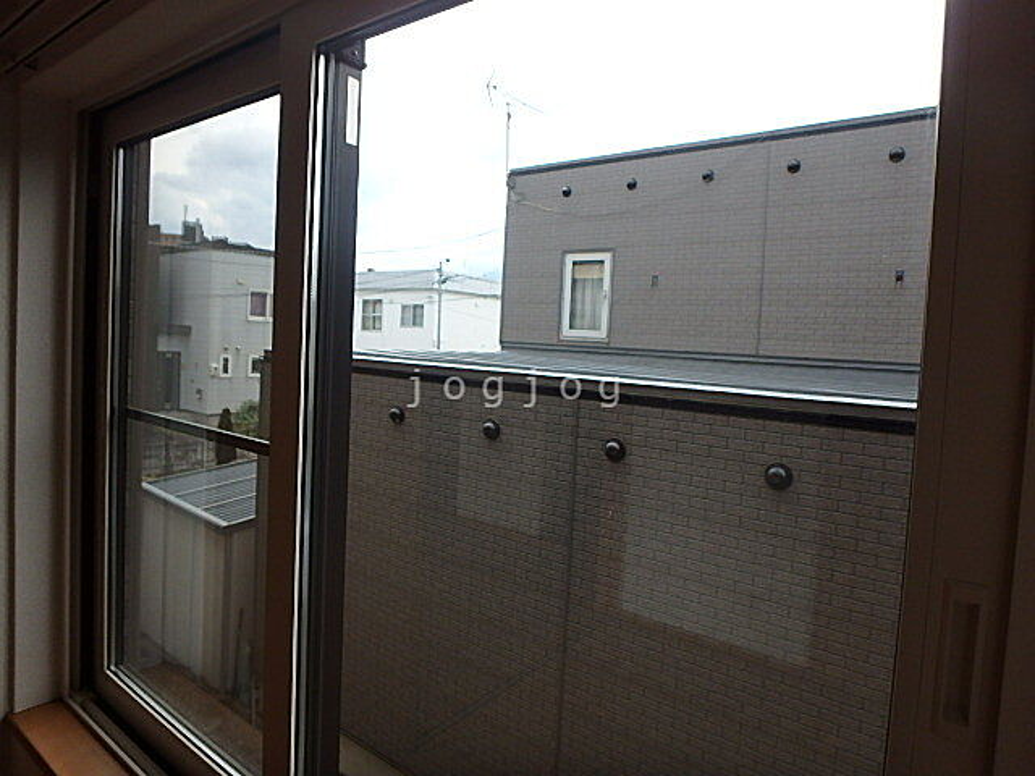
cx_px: 518
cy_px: 388
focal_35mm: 21
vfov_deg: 63.4
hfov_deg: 79.0
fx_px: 628
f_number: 3.5
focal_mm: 3.7
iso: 125
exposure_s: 1/320
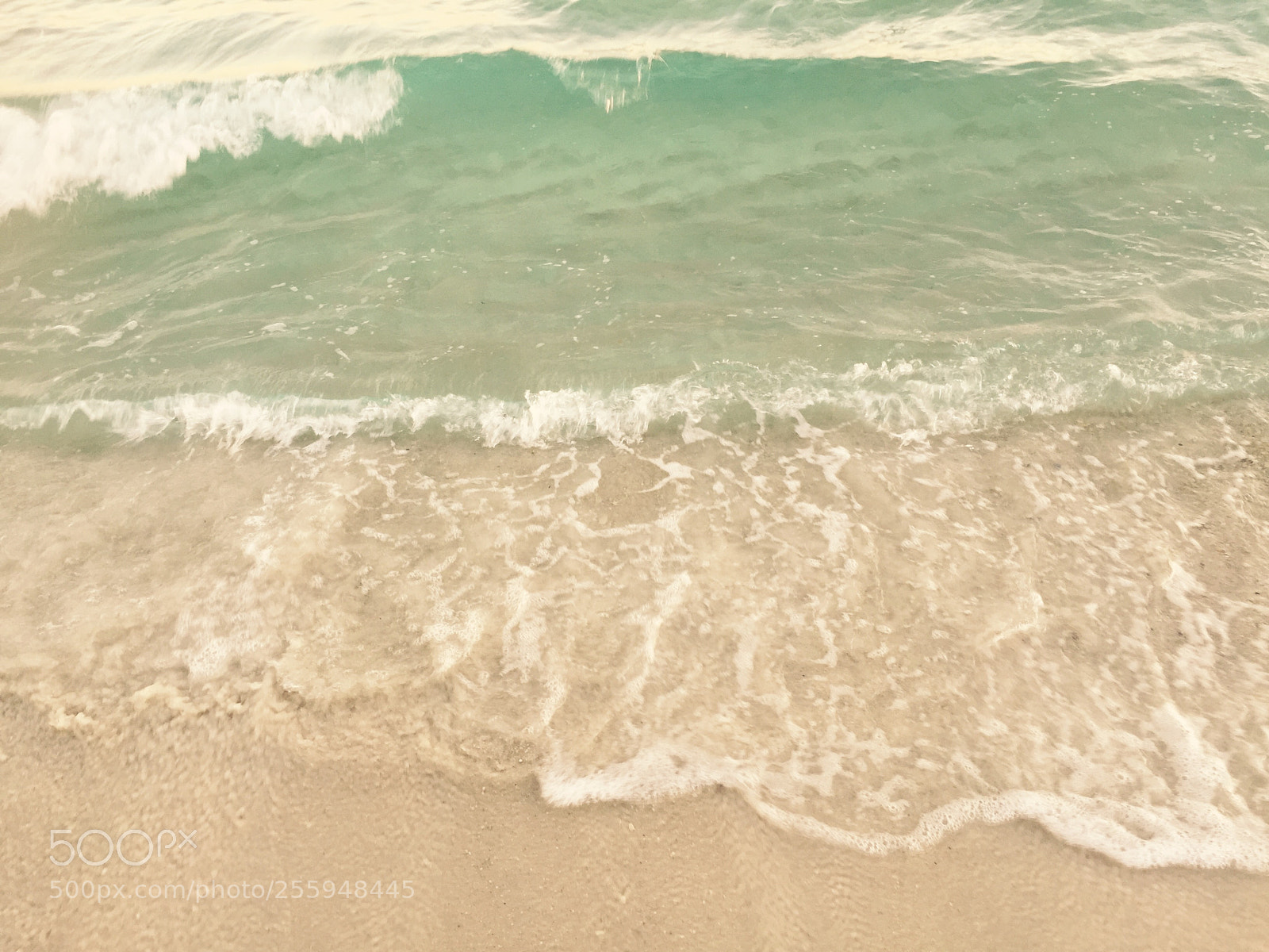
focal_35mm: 29
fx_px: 1063
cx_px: 634
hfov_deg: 61.7
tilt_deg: -35.5
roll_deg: +2.1
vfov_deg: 48.2
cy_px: 476
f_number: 2.2
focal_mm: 4.15
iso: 32
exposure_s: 1/60
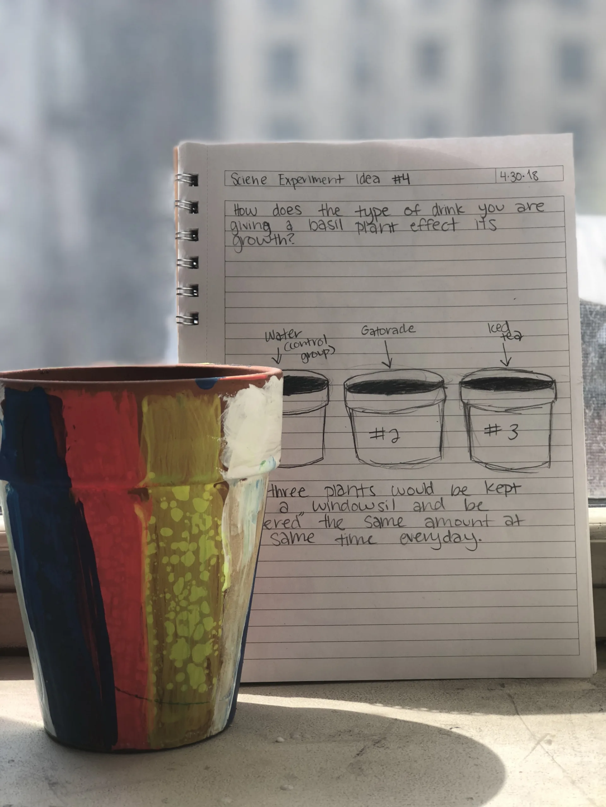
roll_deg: +0.8
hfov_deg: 25.7
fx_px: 1330
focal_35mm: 57
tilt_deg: -2.6
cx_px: 303
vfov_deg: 33.8
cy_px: 404
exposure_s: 1/120
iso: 20
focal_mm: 6.6
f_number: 2.8
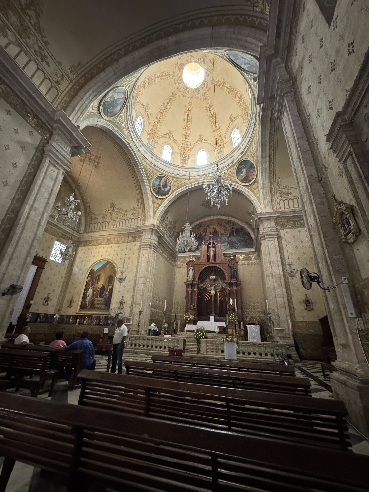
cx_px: 184
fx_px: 199
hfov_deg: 85.7
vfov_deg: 102.1
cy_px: 246
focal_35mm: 14
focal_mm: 2.22
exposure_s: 1/60
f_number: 2.2
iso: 1000
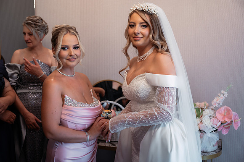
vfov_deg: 35.0
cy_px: 81
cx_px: 122
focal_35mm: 38
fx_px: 257
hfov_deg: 50.7
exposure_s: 1/250
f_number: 2.8
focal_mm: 38
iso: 640
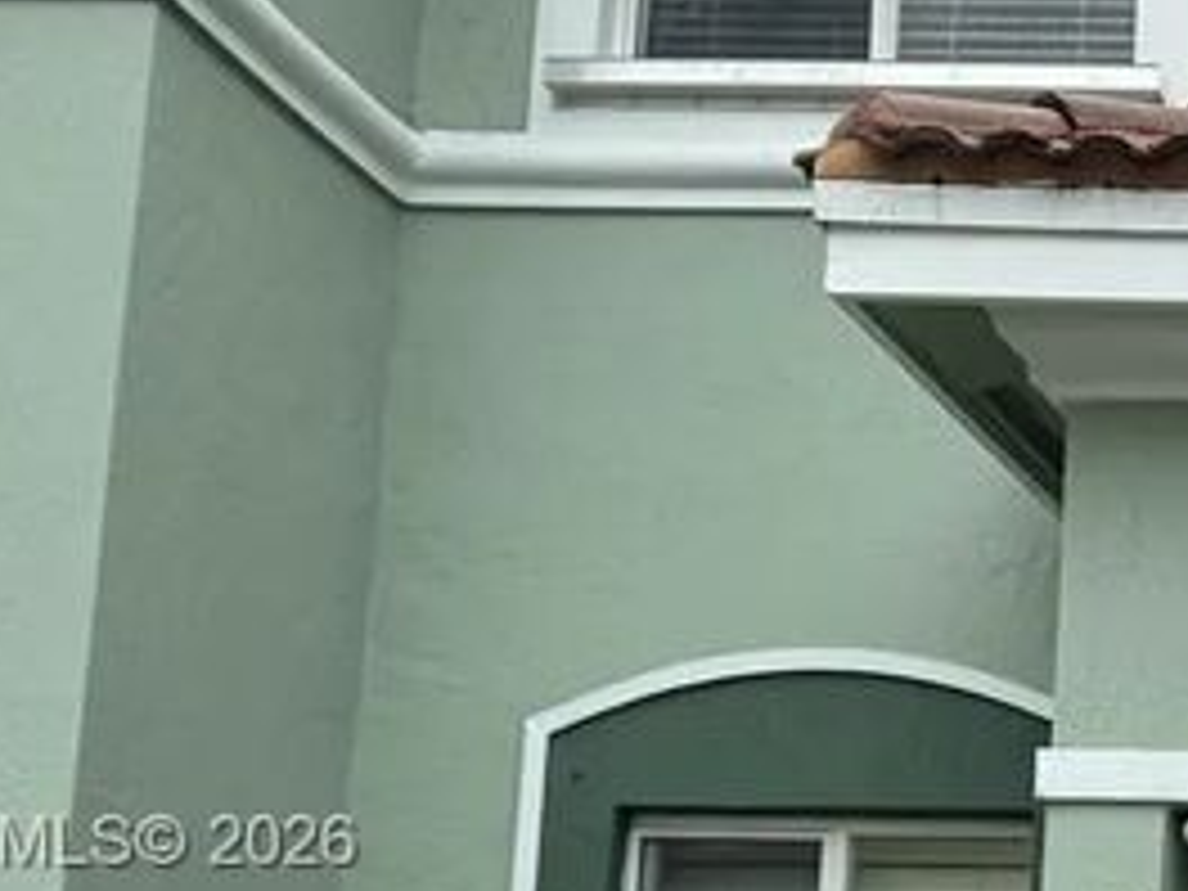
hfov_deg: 18.7
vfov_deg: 15.7
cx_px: 1764
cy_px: 846
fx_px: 3192
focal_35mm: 93
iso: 80
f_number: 1.78
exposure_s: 1/1339
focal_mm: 6.76
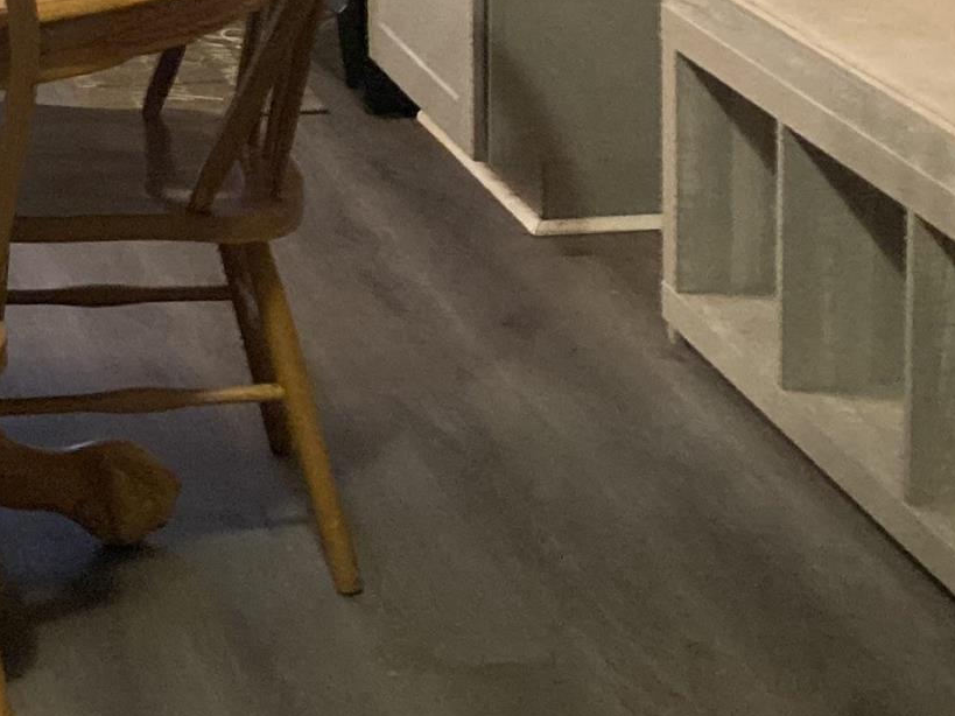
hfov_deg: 17.8
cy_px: -212
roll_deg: +1.5
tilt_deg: -7.3
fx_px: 2896
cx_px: -188
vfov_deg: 13.6
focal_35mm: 105
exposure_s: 1/40
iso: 320
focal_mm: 3.99
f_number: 1.8
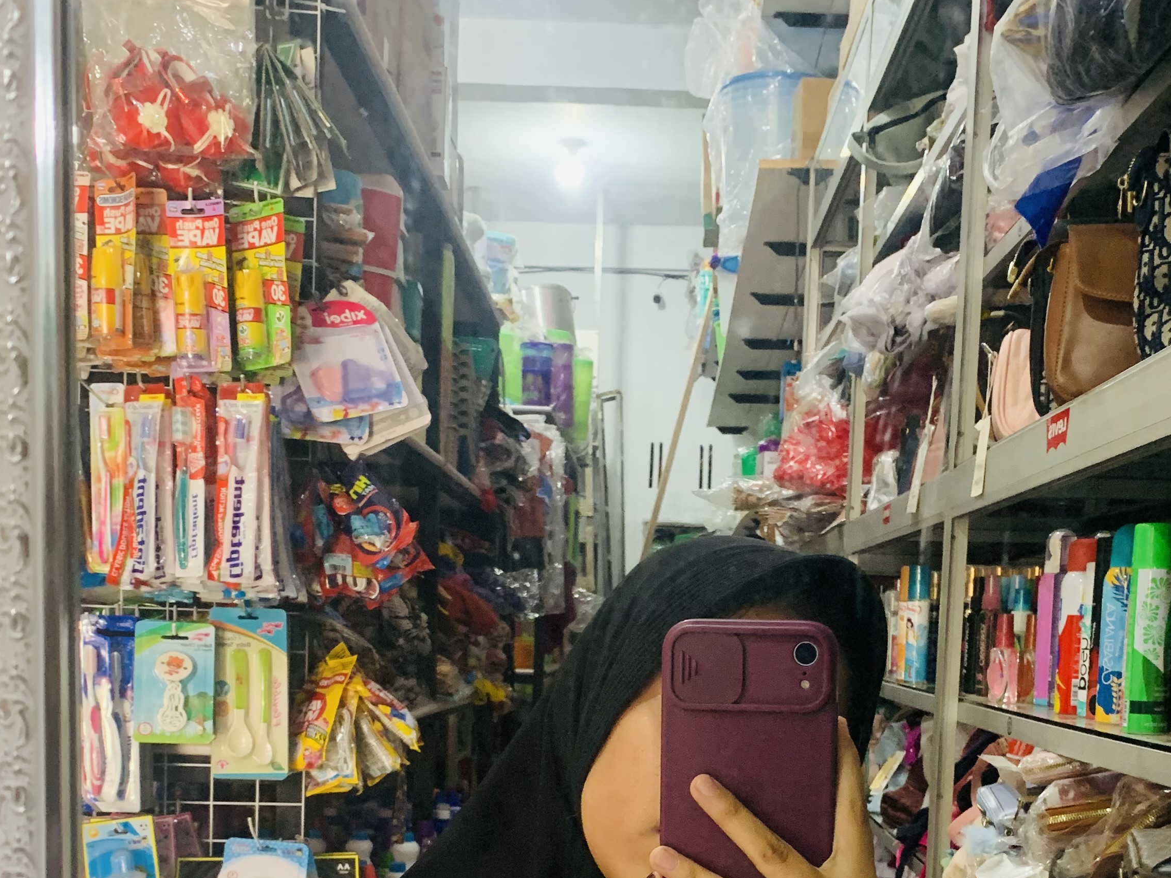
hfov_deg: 41.2
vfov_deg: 30.2
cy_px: 786
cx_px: 659
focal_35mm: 46
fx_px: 1556
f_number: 1.8
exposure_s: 1/60
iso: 400
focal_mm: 4.25
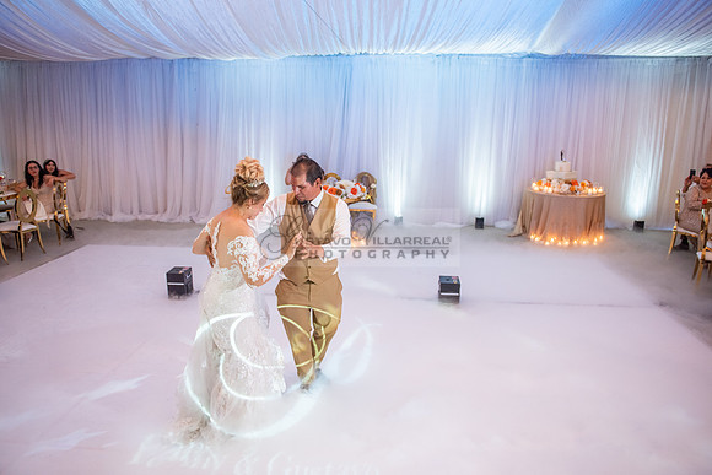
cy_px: 238
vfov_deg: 49.6
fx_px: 514
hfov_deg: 69.4
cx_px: 356
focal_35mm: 26
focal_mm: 24
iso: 1000
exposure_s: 1/125
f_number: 3.2
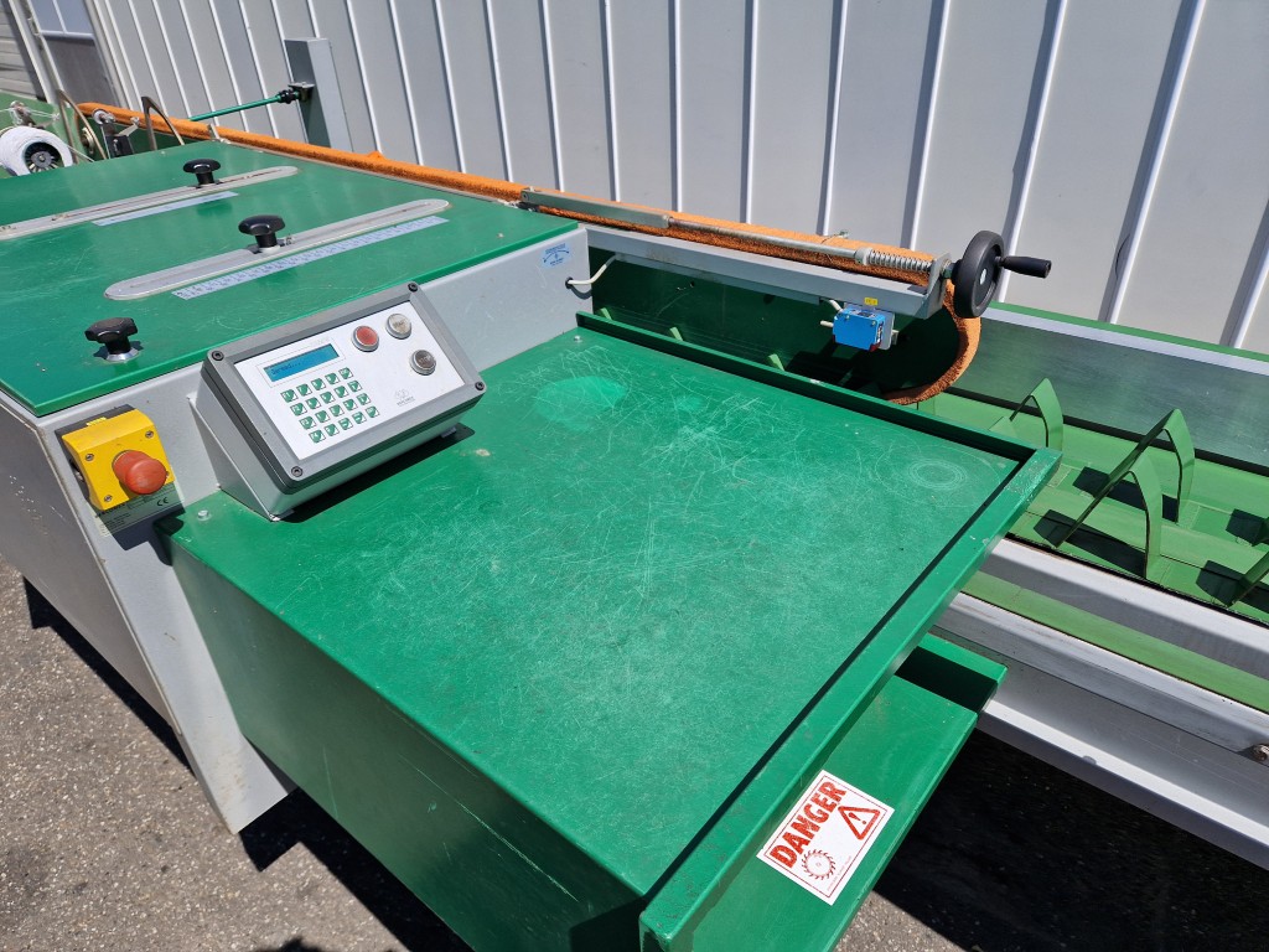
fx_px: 843
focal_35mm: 23
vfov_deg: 58.9
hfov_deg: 73.9
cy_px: 476
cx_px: 634
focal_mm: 5.4
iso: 50
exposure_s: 1/1948
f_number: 1.8
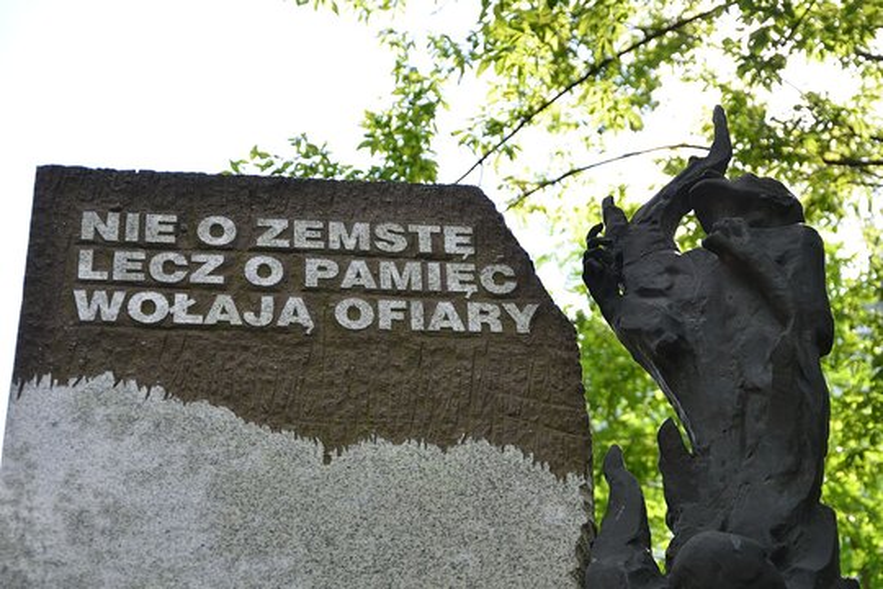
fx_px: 1913
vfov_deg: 17.5
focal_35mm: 78
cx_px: 442
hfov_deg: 26.0
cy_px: 294
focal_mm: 52
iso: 200
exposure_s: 1/250
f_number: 8
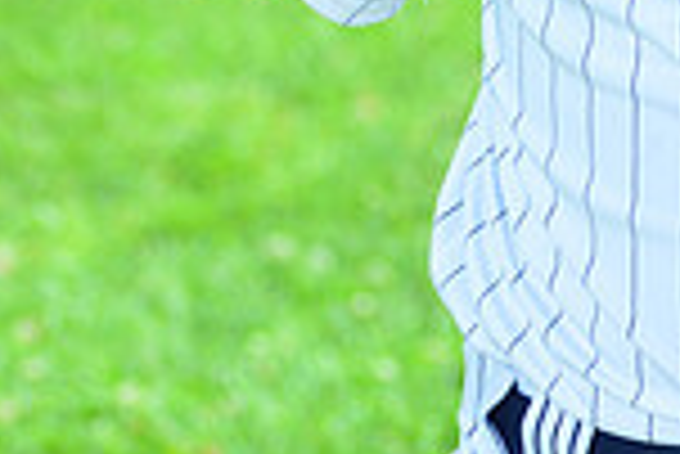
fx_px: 10550
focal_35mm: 558
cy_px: -312
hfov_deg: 3.7
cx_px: 833
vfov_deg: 2.5
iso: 200
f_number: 8
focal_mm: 145
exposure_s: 1/200
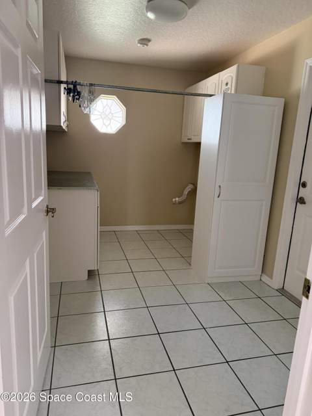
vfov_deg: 71.6
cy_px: 208
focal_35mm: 24
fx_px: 288
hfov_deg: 56.8
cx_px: 156
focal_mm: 6.76
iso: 800
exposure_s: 1/60
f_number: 1.78
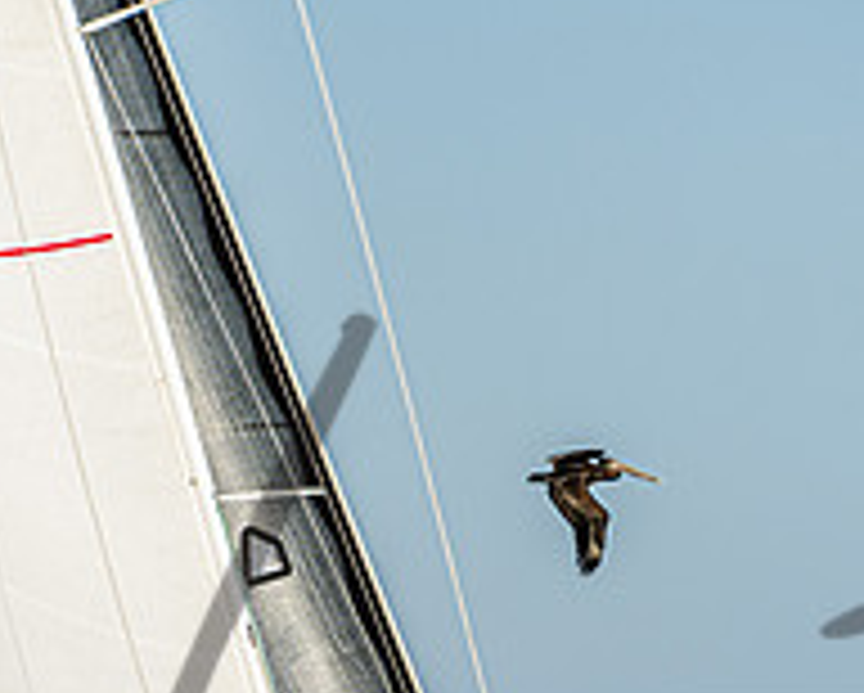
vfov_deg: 2.3
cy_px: 862
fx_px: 17457
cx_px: 274
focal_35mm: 682
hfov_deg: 2.8
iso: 100
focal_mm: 200
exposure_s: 1/1000
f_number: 6.3
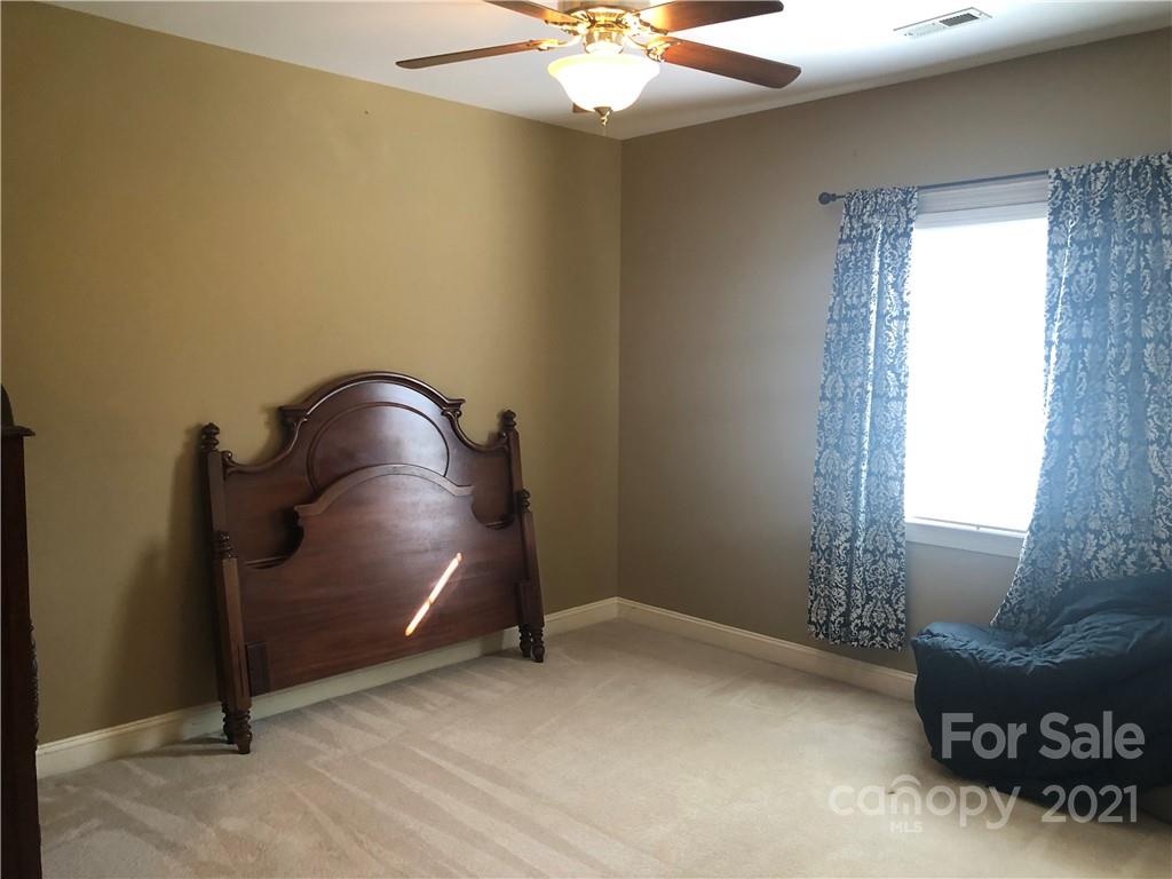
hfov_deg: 63.4
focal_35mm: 28
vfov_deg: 49.7
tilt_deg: -4.8
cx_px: 586
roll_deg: -0.1
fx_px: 948
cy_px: 440
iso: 64
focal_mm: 4
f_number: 1.8
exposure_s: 1/15
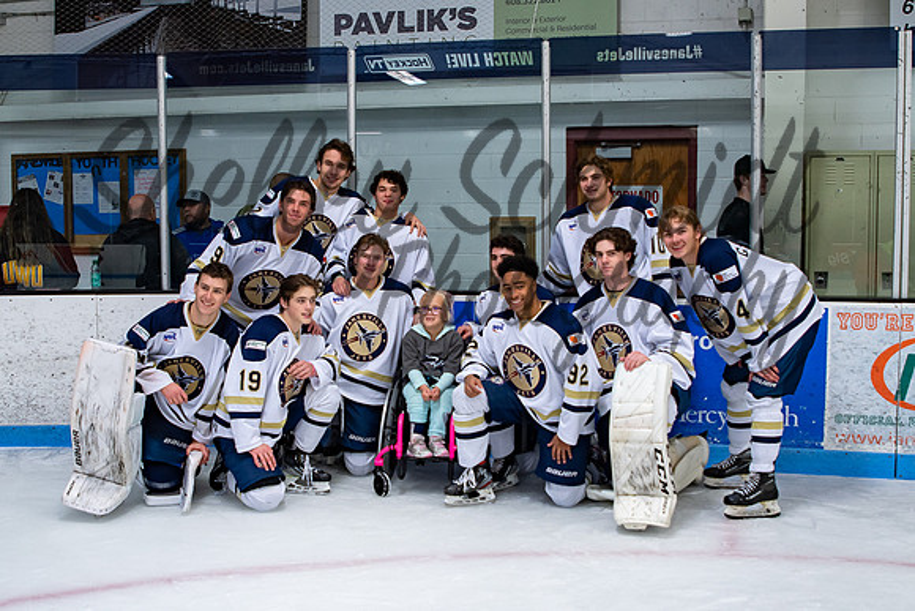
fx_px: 1072
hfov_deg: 46.2
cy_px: 318
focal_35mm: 42
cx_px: 430
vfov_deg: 31.8
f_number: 4
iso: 400
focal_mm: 24
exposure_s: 1/250
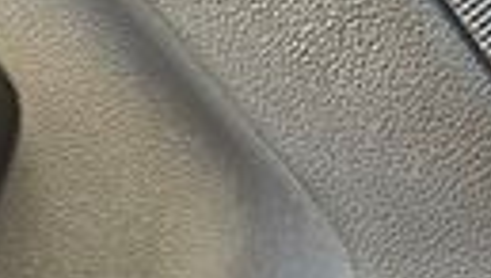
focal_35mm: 124
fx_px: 1617
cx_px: 525
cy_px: 560
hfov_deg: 16.8
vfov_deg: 9.2
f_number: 1.8
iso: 200
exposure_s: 1/120
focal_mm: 5.4
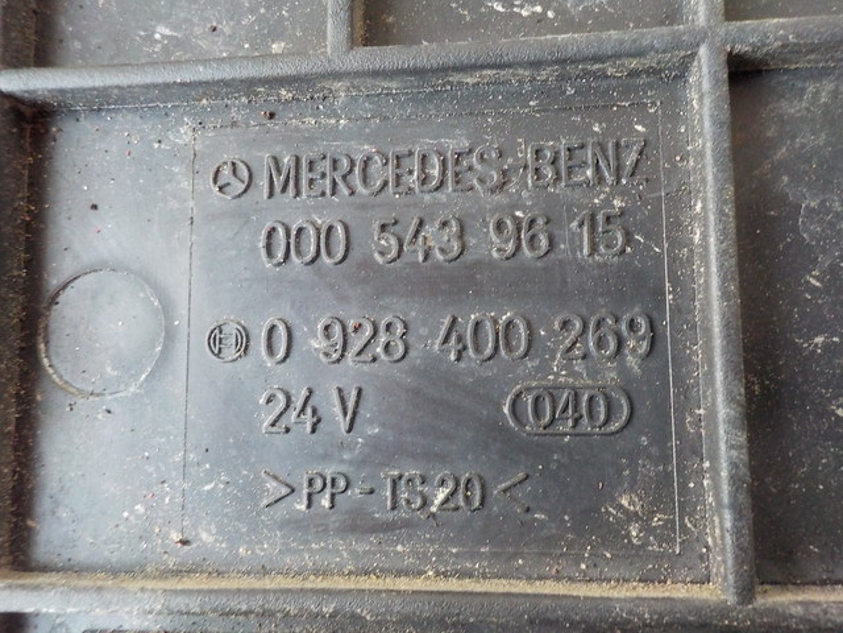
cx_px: 422
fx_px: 731
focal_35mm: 30
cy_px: 316
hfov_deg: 60.0
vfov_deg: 46.8
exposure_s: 1/20
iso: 400
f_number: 3.3
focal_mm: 4.1
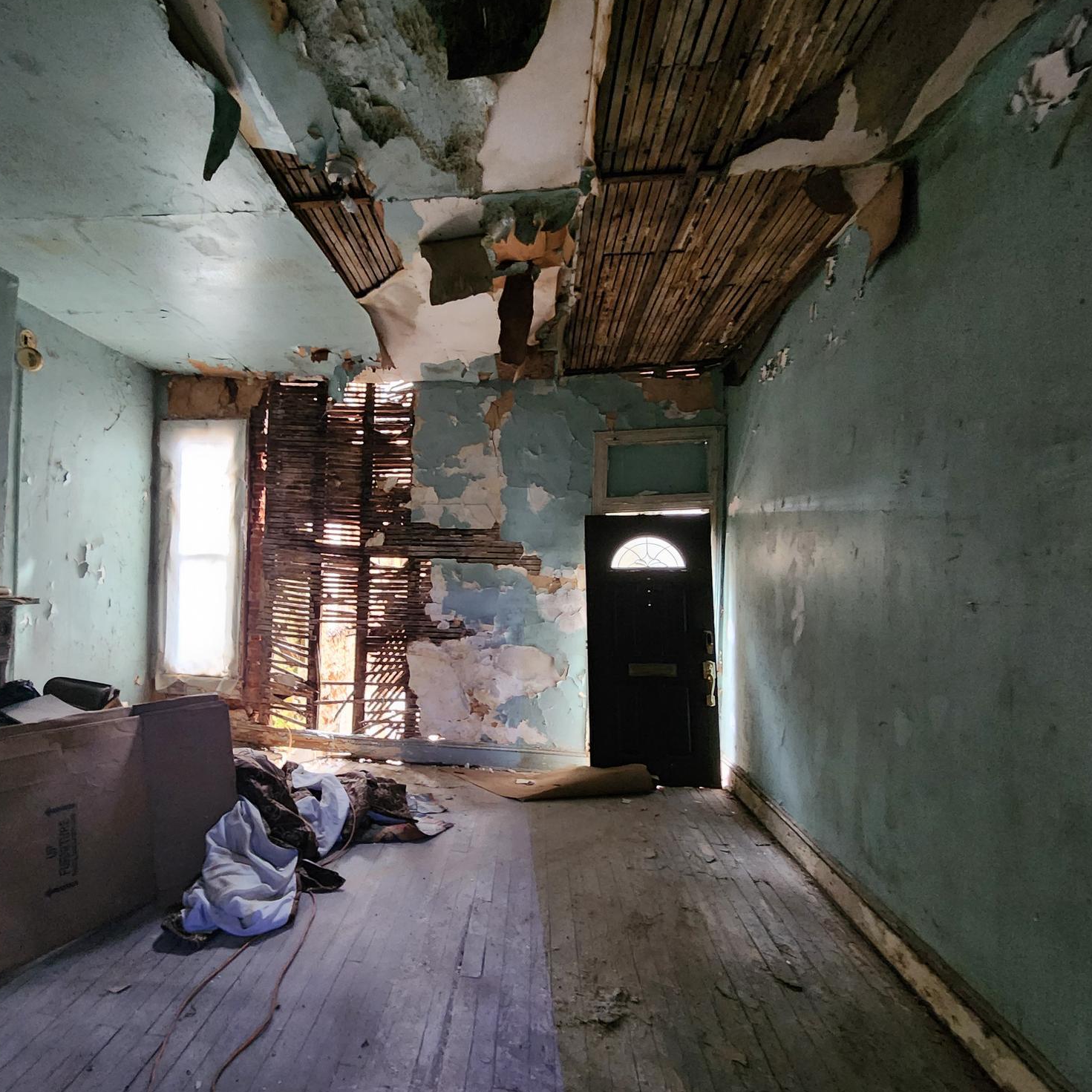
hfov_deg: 86.2
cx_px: 429
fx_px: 571
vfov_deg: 87.4
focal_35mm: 16
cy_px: 561
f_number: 2.2
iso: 800
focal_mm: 2.2
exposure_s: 1/24
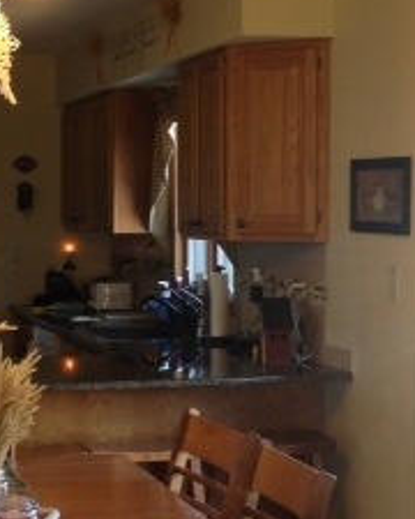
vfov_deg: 19.8
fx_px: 1489
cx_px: 171
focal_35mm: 97
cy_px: 261
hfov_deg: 15.9
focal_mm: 4.28
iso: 64
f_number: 2.4
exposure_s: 1/20
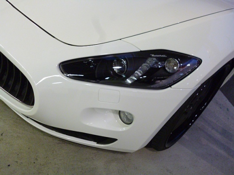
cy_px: 88
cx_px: 117
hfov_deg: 51.4
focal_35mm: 36
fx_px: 243
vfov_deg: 39.6
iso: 400
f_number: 3.1
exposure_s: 1/40
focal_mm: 6.4
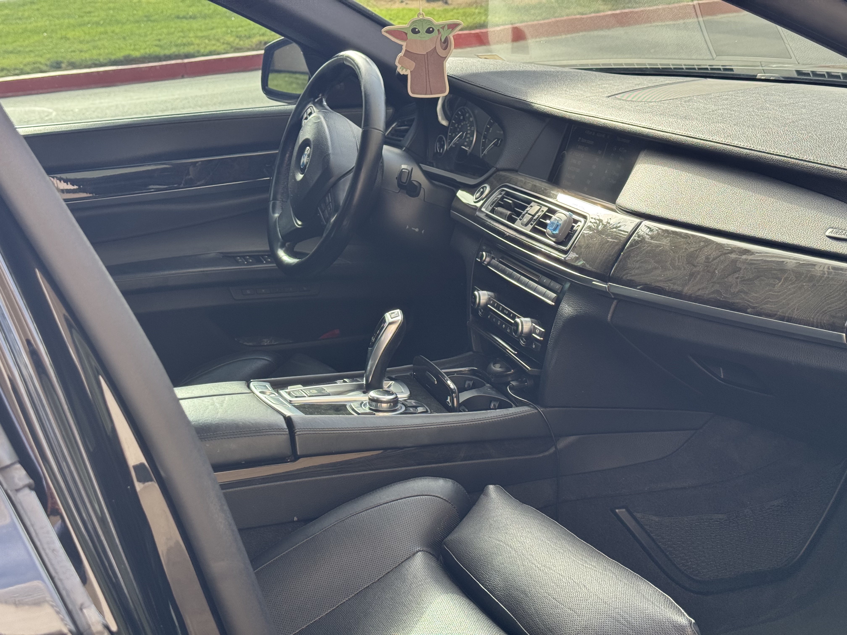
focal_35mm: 48
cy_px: 318
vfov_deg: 30.3
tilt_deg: -19.7
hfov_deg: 39.7
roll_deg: +4.9
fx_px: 1174
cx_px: 424
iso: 64
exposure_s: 1/372
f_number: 1.78
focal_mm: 6.76
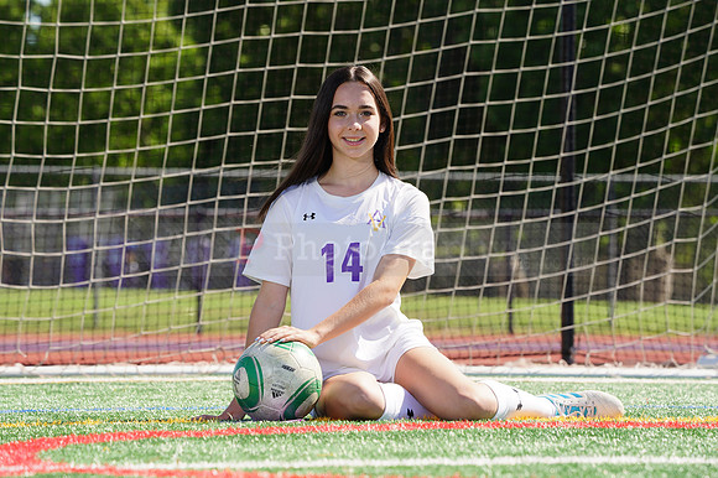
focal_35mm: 279
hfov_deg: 7.4
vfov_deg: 4.9
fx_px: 5561
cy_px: 239
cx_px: 359
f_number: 11
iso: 200
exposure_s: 1/250
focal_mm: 279
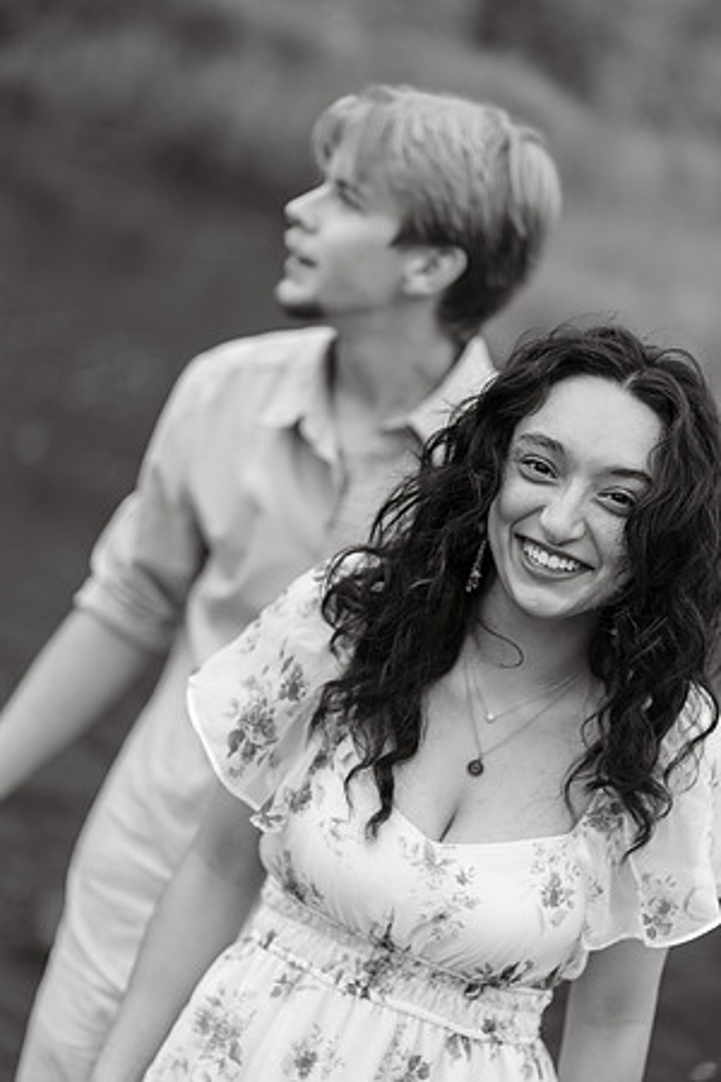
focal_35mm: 85
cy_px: 541
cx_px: 360
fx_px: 2553
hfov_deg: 16.1
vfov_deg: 23.9
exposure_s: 1/250
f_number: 1.8
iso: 250
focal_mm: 85
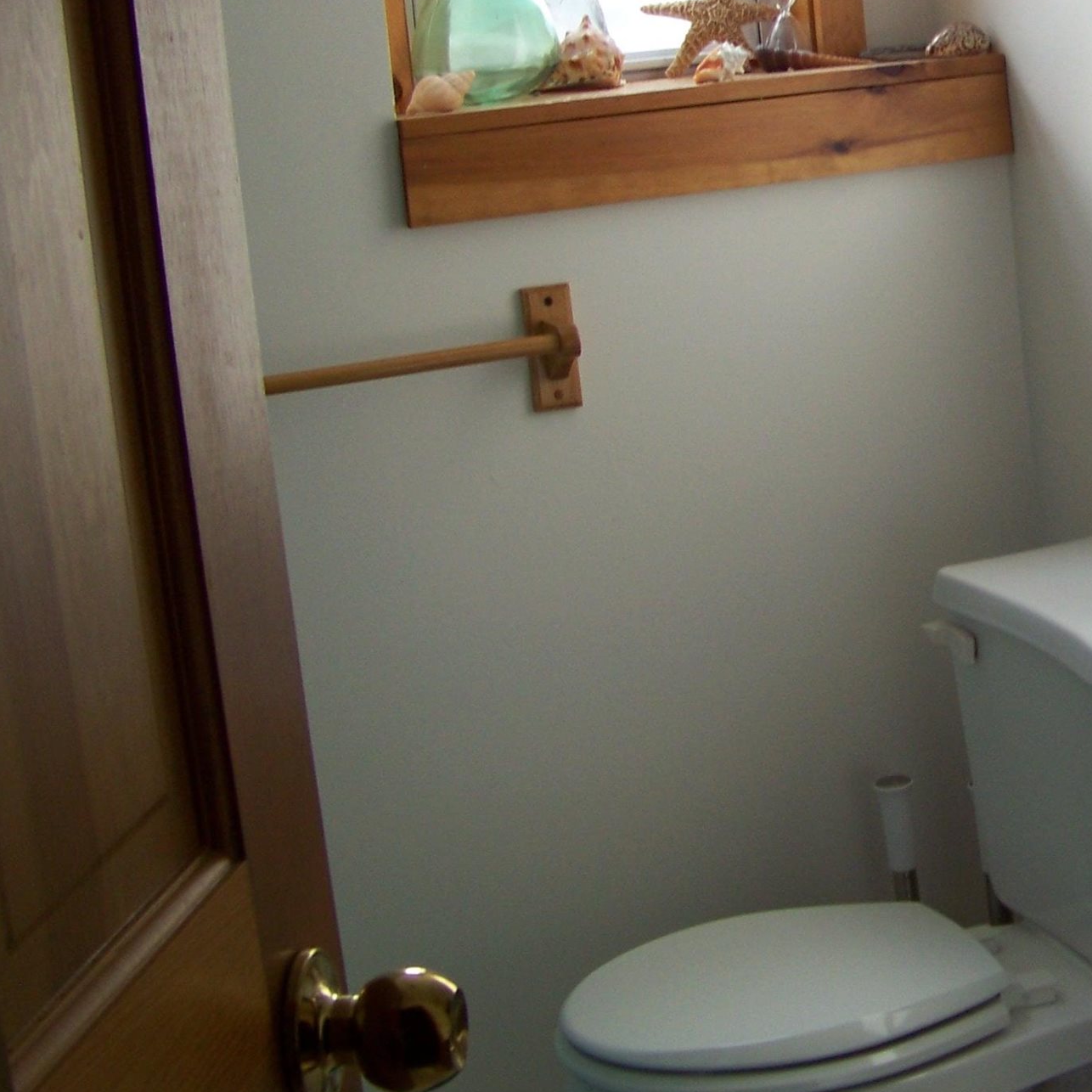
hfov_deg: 21.8
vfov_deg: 22.6
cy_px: 312
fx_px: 2712
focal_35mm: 76
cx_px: 1124
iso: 69
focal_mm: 5.85
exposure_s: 1/60
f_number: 2.8
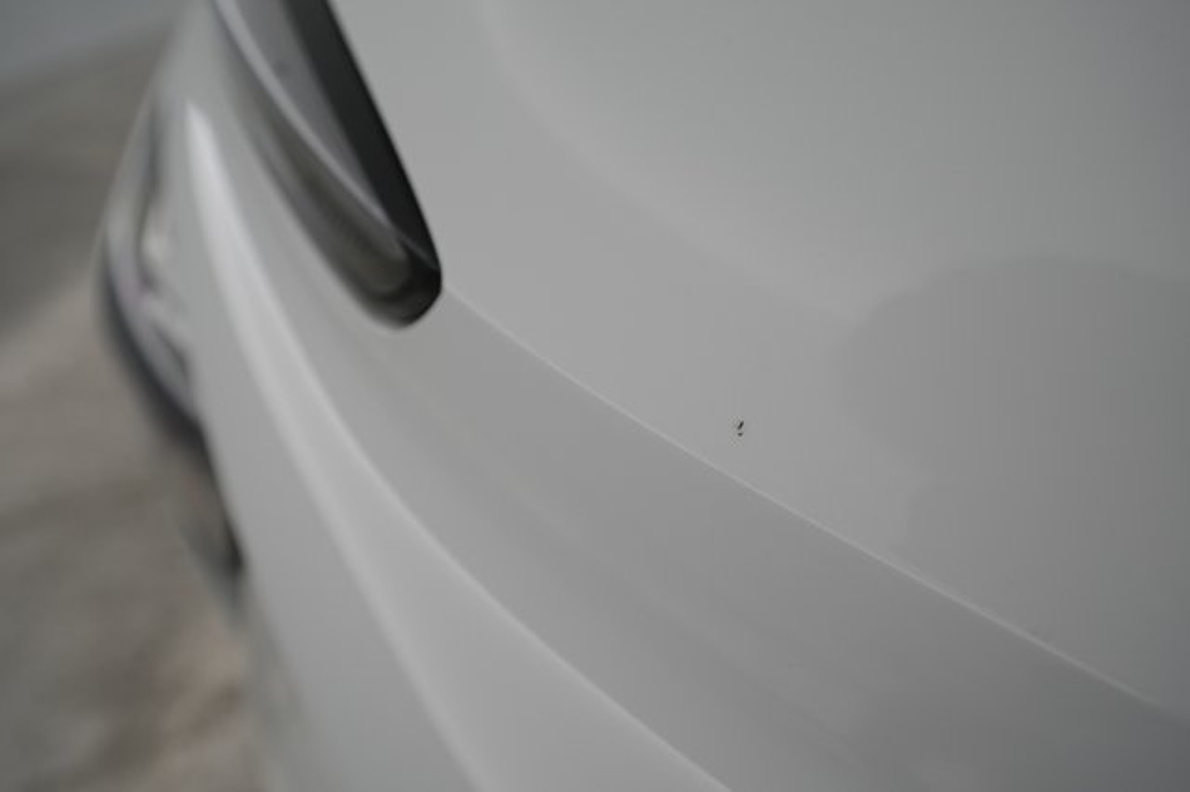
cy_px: 396
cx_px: 595
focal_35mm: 28
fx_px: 925
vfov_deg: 46.4
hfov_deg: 65.5
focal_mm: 28
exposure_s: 1/100
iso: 640
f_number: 4.5
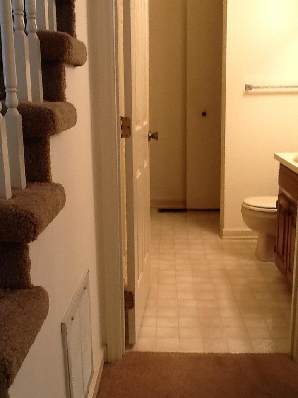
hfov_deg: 32.9
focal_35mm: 44
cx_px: 149
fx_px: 505
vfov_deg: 42.9
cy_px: 199
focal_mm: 2.03
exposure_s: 1/30
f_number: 2.4
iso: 80
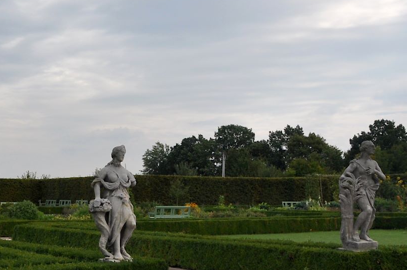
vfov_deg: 19.1
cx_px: 38
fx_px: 802
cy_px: 128
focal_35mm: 71
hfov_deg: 27.4
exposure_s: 1/125
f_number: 11
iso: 320
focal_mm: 20
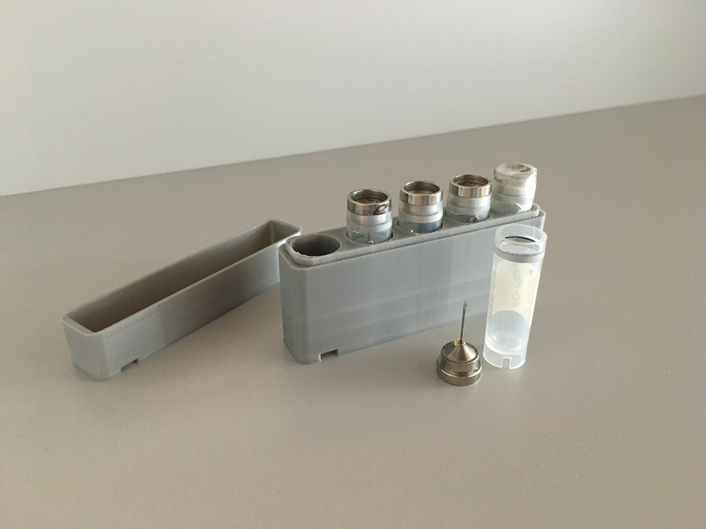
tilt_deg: -27.5
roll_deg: -0.4
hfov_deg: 61.7
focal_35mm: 29
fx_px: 591
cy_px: 264
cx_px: 353
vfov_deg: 48.2
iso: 200
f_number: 2.2
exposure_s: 1/17
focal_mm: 4.15
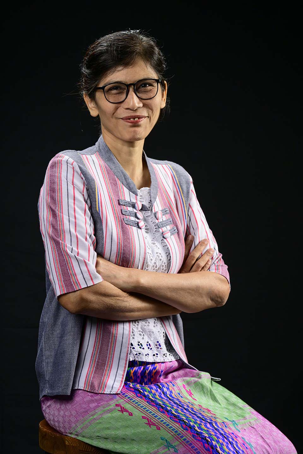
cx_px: 152
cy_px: 227
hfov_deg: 16.1
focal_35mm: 85
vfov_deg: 23.9
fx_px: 1073
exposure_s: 1/200
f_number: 8
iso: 400
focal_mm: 85
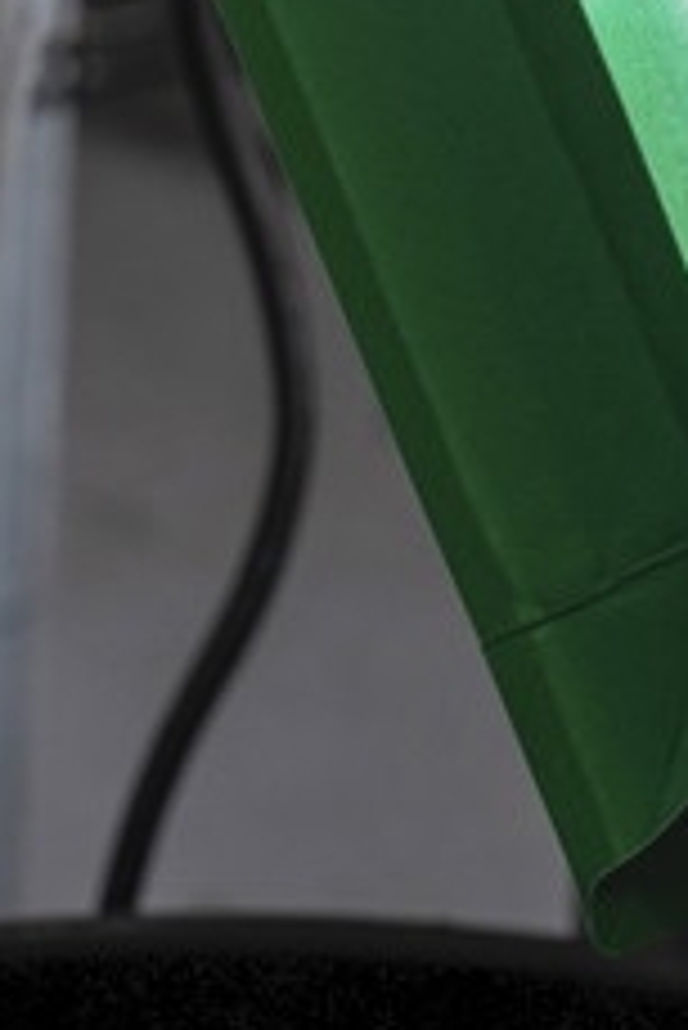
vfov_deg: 7.5
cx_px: 405
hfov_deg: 5.4
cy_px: -1469
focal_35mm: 257
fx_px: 7341
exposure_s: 1/200
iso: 250
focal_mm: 51.1
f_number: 5.6
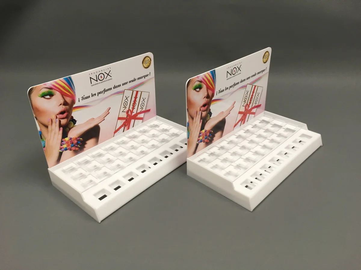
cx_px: 180
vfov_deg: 48.2
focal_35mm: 29
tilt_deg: -30.1
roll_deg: +0.1
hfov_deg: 61.7
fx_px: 302
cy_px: 135
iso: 32
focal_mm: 4.15
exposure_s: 1/33
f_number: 2.2
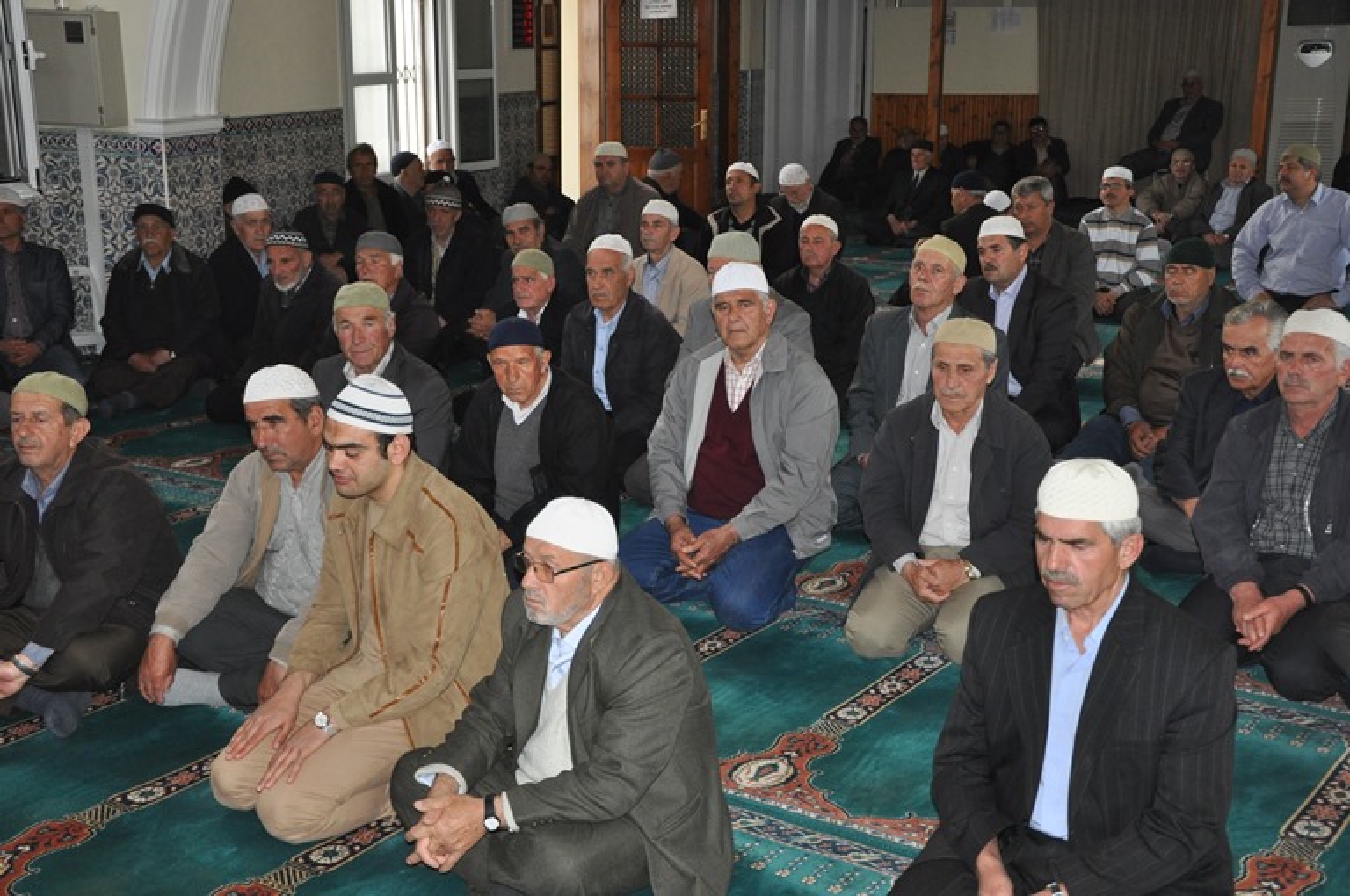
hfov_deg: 38.9
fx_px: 1910
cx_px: 675
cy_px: 448
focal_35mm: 51
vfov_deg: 26.4
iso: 800
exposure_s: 1/60
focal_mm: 34
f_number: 4.2
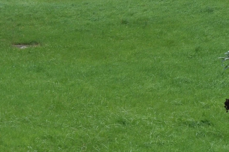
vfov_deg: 3.8
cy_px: -126
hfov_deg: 5.8
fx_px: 2262
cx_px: 189
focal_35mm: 356
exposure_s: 1/400
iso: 400
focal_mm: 60
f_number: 11
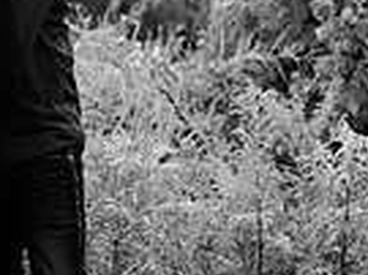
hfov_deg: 5.6
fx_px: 3739
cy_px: 93
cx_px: -114
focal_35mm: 352
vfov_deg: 4.2
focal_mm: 85
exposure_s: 1/640
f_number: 2.8
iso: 200
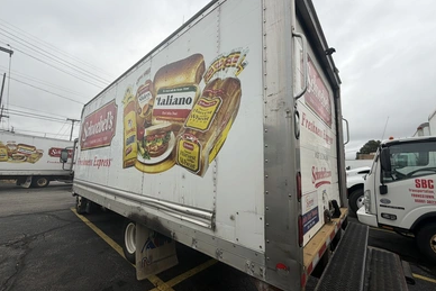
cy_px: 147
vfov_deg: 77.4
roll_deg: -1.9
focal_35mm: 15
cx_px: 214
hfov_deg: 100.4
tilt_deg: +5.2
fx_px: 182
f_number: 2.2
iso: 40
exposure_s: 1/734
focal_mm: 2.22
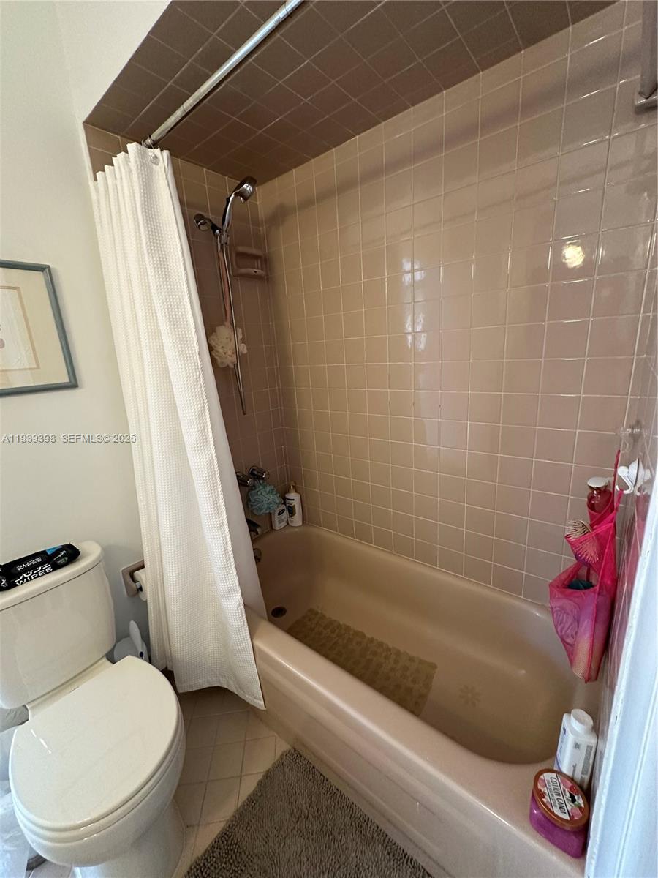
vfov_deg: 102.1
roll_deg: +4.4
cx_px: 329
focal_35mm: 14
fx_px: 355
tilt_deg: -14.6
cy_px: 439
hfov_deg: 85.7
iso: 400
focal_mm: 2.22
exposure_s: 1/60
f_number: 2.2
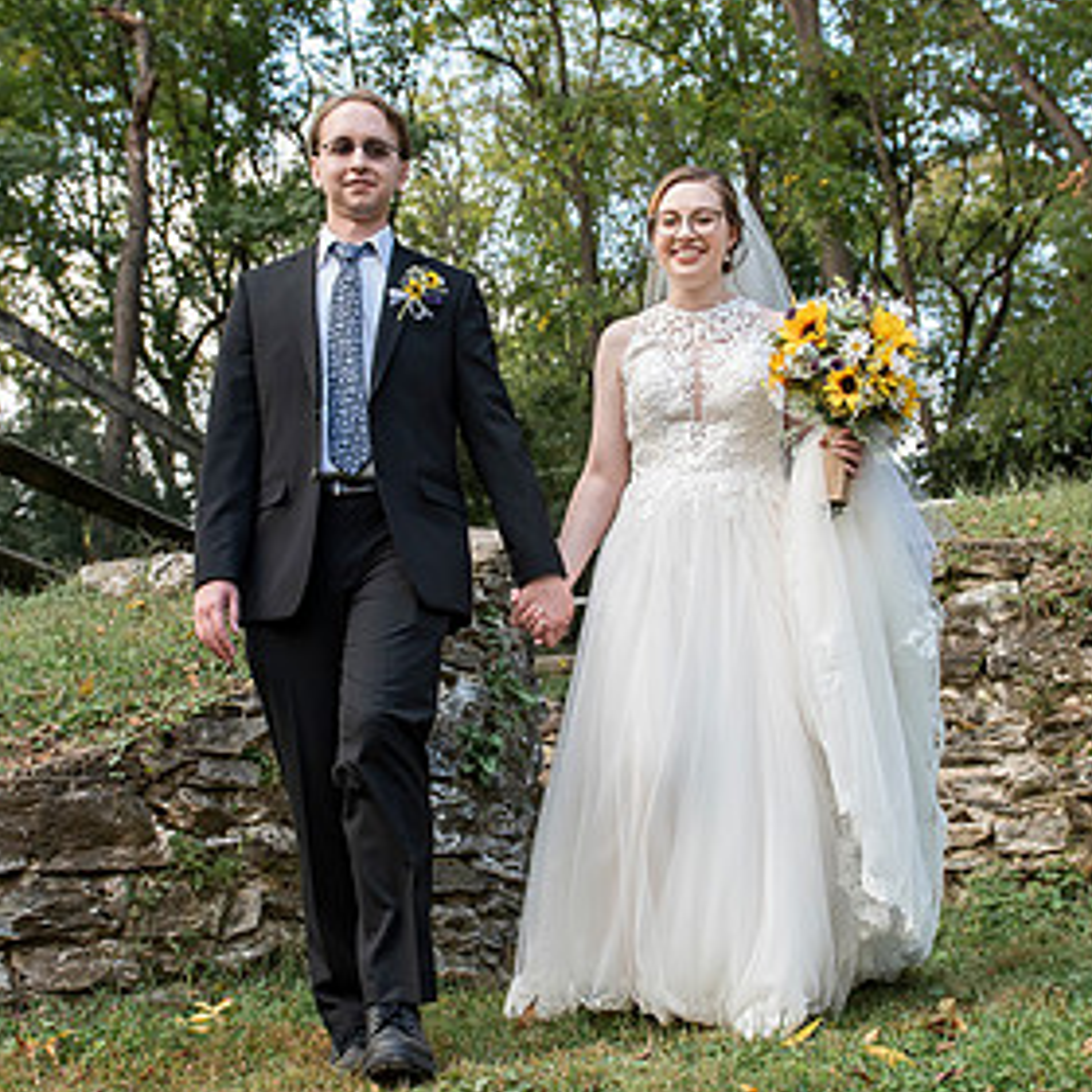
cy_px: 470
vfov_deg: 34.0
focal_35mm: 50
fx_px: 1785
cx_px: 557
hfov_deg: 34.0
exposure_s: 1/500
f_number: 3.5
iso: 400
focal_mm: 24
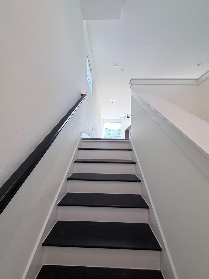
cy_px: 140
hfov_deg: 85.7
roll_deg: -0.4
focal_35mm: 14
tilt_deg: +5.3
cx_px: 104
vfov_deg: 102.1
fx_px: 113
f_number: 2.2
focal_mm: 2.22
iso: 200
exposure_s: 1/60
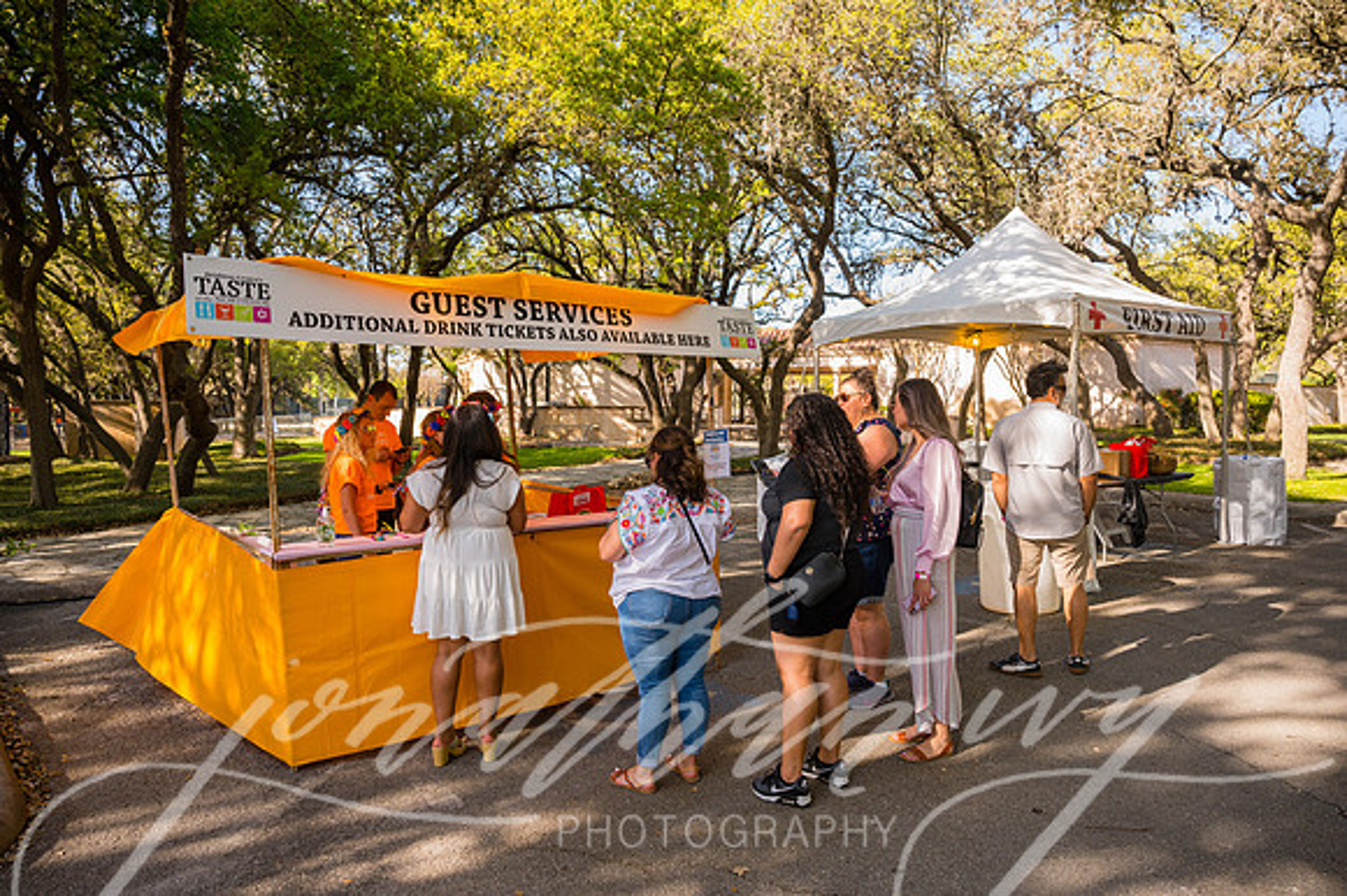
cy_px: 448
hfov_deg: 73.8
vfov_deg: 53.1
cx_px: 674
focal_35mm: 24
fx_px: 897
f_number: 4
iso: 400
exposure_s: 1/640
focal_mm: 24
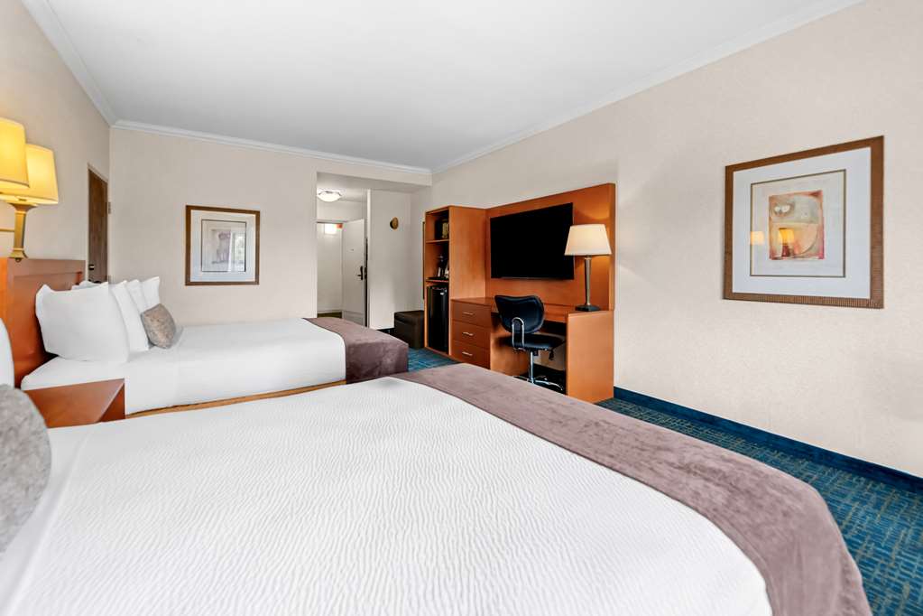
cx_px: 462
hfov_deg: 104.3
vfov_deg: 81.2
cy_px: 308
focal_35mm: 14
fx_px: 359
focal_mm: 14
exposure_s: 1/50
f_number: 8
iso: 800
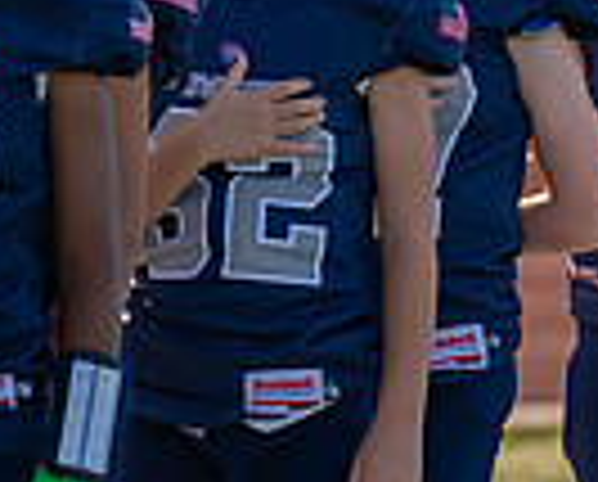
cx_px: 387
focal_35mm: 670
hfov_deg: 2.9
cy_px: 167
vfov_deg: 2.3
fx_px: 11884
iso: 100
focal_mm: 153
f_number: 2.8
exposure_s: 1/1250
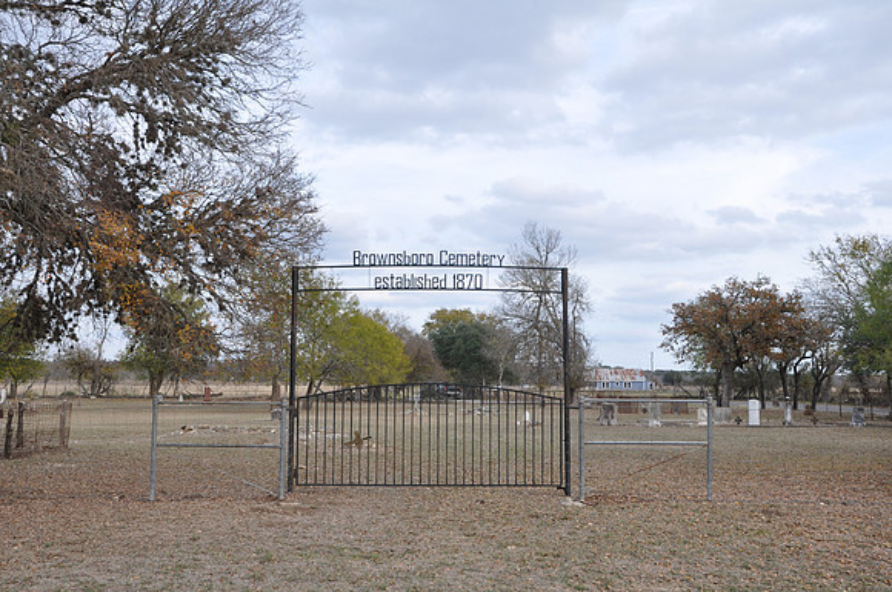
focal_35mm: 36
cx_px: 446
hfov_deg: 53.2
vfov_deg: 36.8
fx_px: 891
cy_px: 296
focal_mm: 24
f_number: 9
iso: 200
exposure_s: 1/80
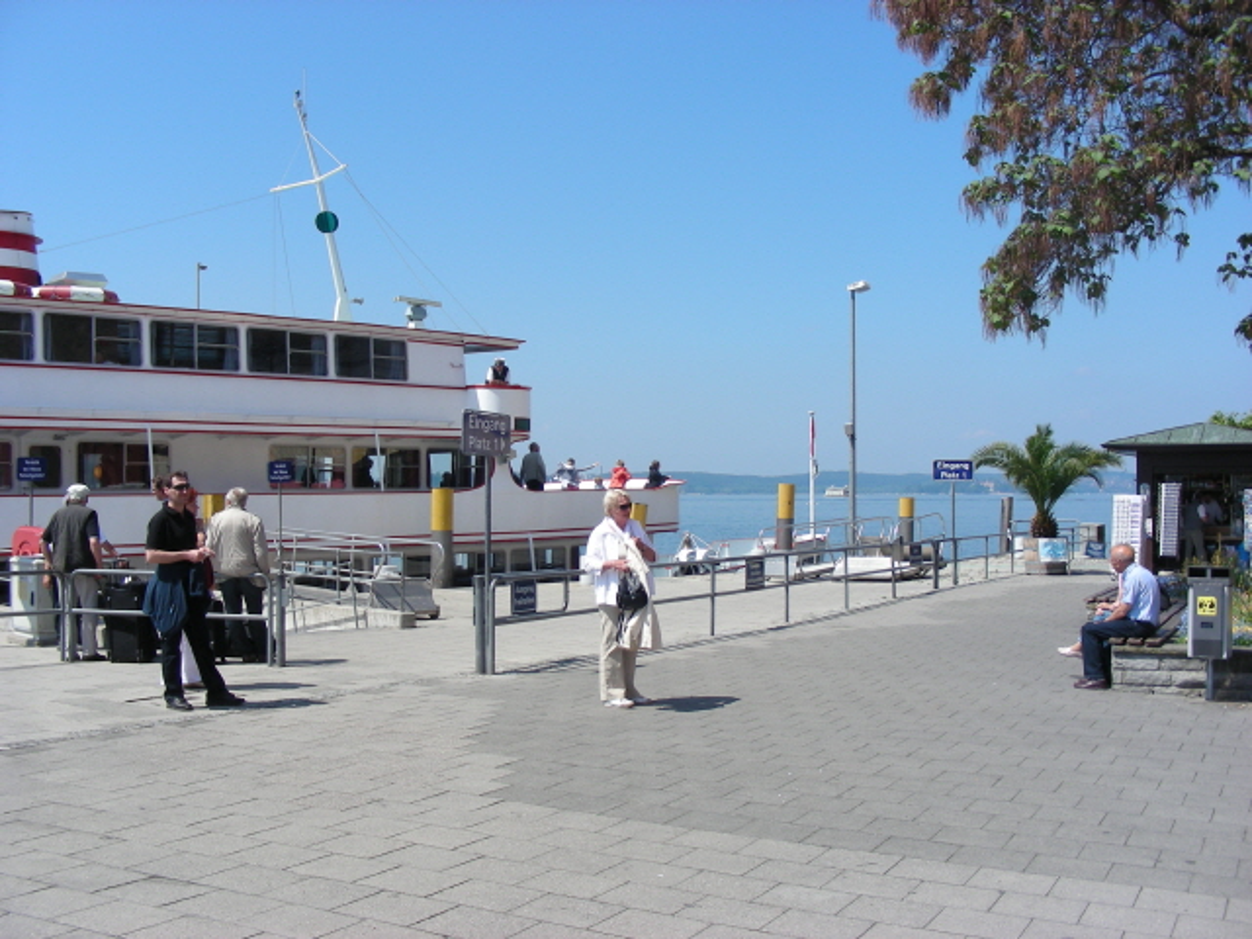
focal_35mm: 38
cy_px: 470
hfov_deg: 49.0
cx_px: 626
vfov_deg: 37.7
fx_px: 1374
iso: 50
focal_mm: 6.3
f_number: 4
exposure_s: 1/484
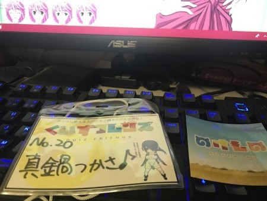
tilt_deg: -21.8
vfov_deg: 49.8
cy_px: 100
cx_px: 134
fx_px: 216
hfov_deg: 63.4
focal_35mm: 28
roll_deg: -0.9
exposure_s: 1/17
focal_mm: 3.99
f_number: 1.8
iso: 80
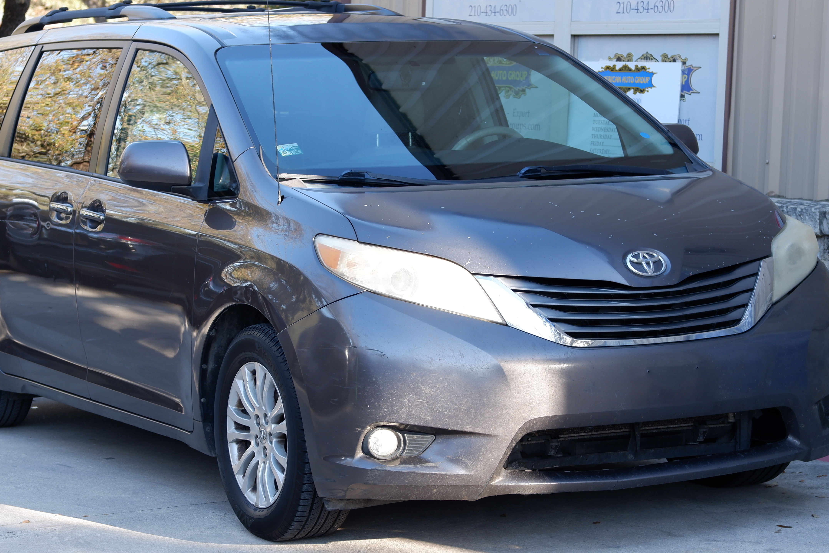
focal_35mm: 104
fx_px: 2395
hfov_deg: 19.6
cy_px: 327
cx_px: 330
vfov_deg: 13.2
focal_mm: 50
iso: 200
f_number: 4.5
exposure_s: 1/125
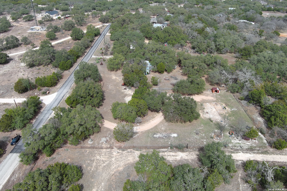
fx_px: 231
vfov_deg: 45.0
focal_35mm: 29
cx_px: 144
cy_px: 96
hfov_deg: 63.7
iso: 100
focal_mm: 10.57
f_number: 2.8
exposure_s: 1/936
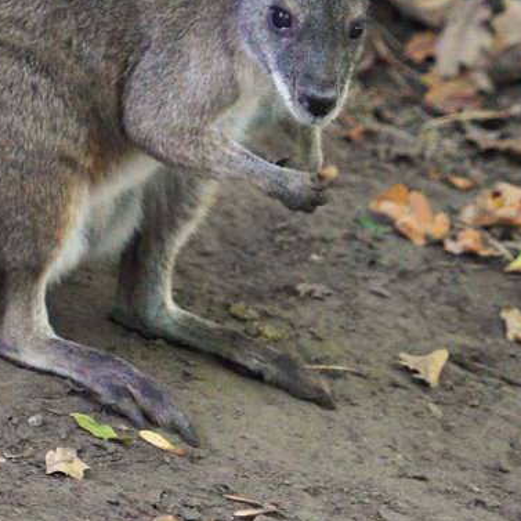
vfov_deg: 3.2
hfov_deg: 3.2
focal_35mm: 541
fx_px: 9212
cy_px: 114
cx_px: 95
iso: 12800
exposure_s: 1/250
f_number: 6.3
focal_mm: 240
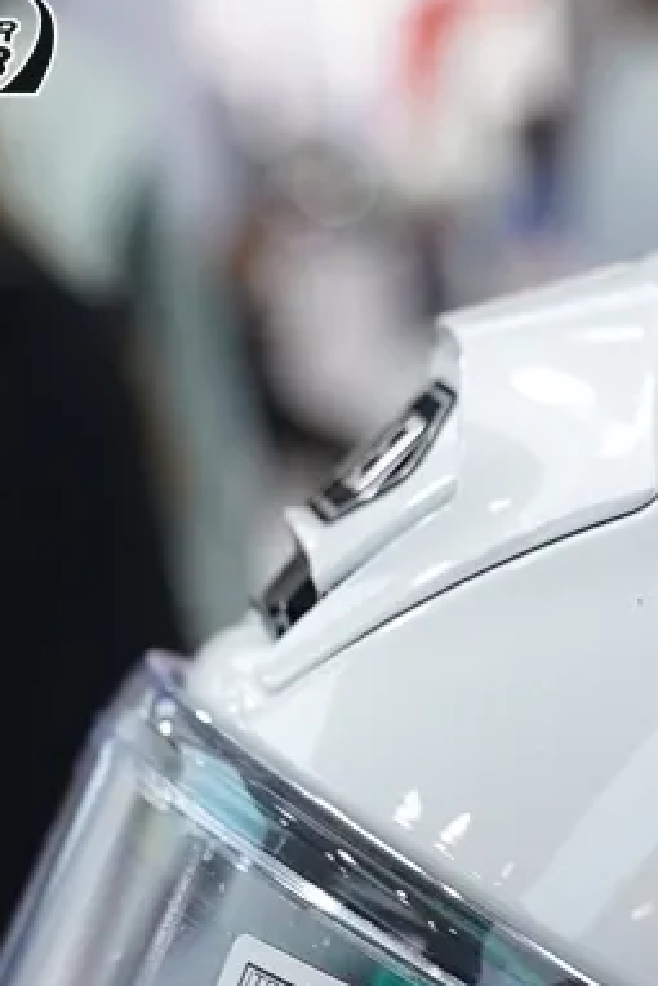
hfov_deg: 8.1
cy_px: 1365
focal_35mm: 165
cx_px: 1063
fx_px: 4519
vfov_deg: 12.0
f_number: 3.5
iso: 160
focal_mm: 35
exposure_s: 1/80
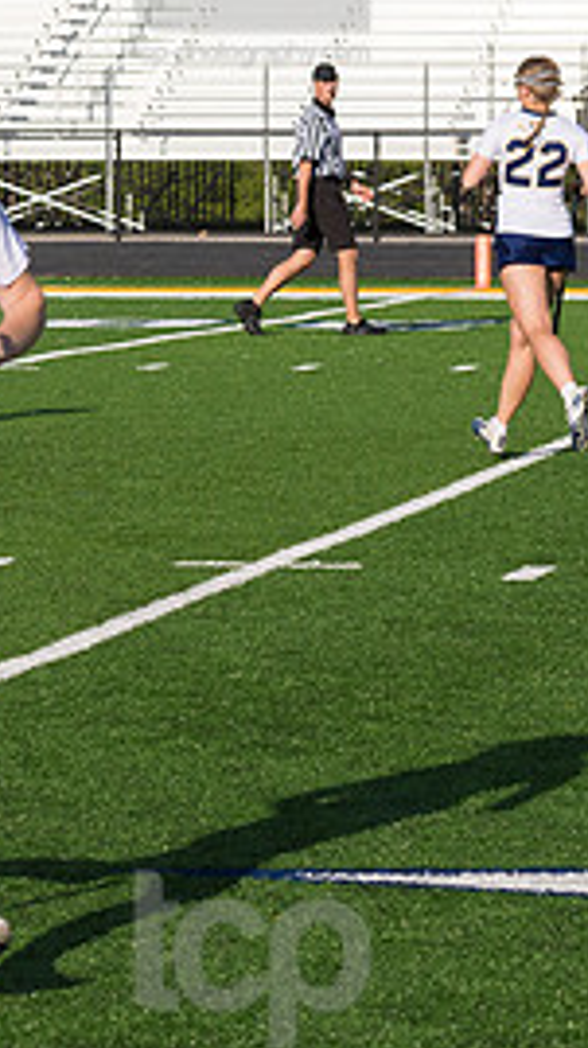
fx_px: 6580
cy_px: 464
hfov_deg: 5.1
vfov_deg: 9.1
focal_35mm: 237
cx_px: -300
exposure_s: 1/1600
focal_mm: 70
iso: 250
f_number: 5.6
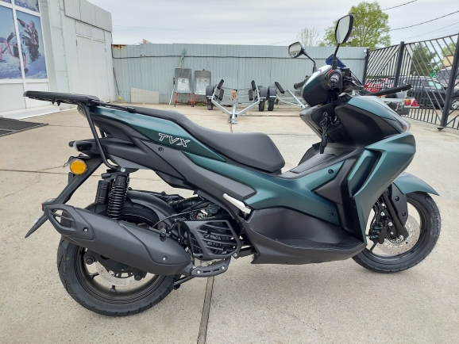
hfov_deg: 71.6
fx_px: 318
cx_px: 230
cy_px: 172
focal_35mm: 24
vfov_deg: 56.9
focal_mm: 5.23
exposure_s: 1/367
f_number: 1.8
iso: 40
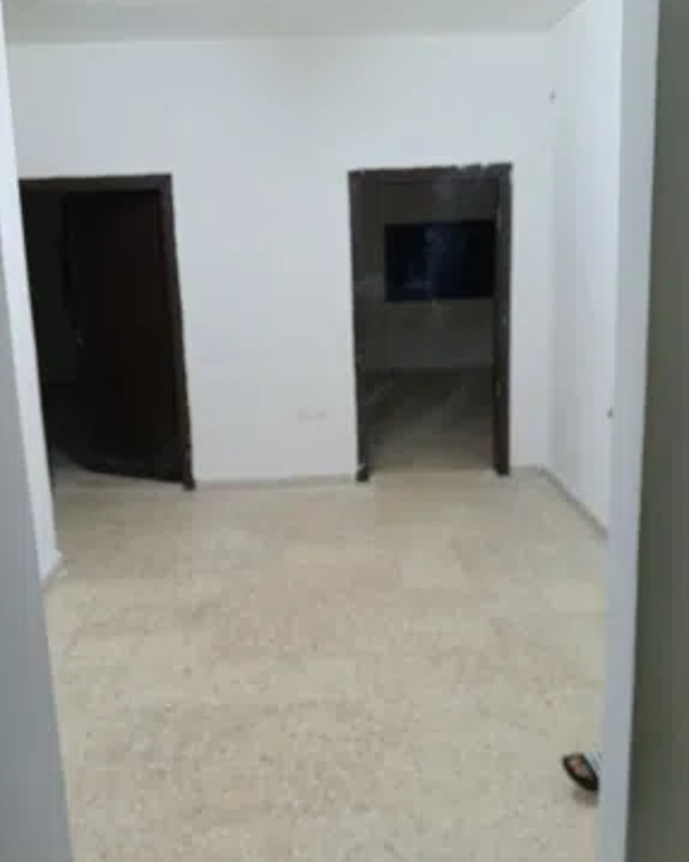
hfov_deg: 56.8
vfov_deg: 67.9
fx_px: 638
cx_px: 331
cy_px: 387
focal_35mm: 25
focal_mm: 4.09
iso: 471
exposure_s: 1/50
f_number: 1.6
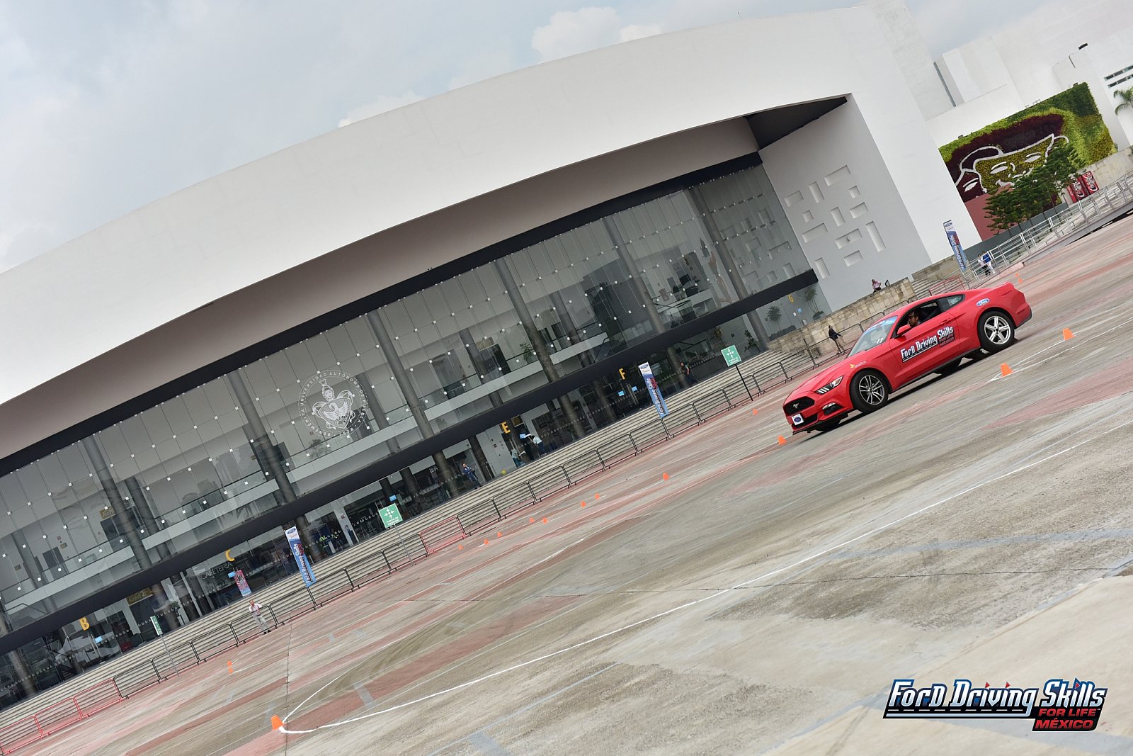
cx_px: 566
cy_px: 378
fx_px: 1825
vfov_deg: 23.4
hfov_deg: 34.5
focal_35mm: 58
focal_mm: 58
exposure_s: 1/2500
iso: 640
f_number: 5
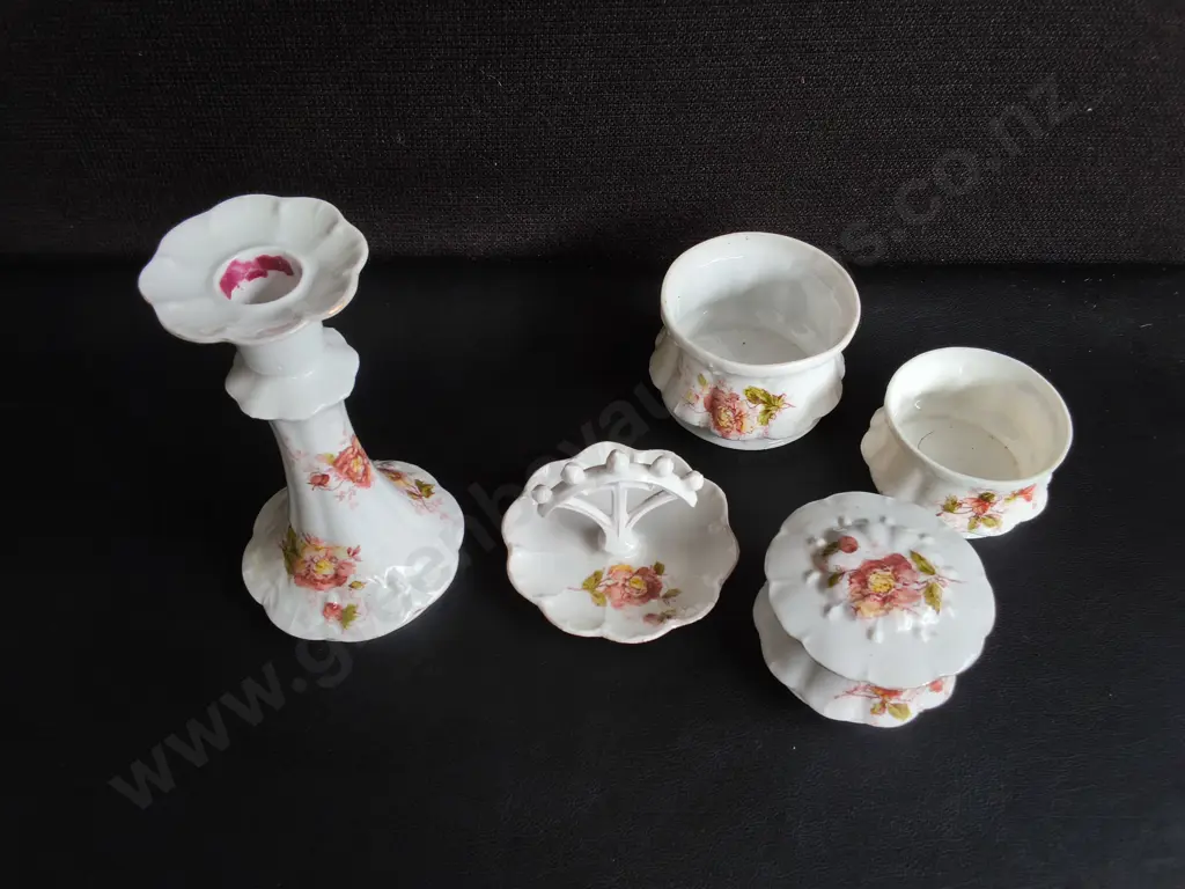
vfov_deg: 51.4
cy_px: 444
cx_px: 592
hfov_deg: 65.3
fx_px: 924
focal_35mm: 27
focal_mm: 2.87
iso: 32
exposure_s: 1/109
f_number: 2
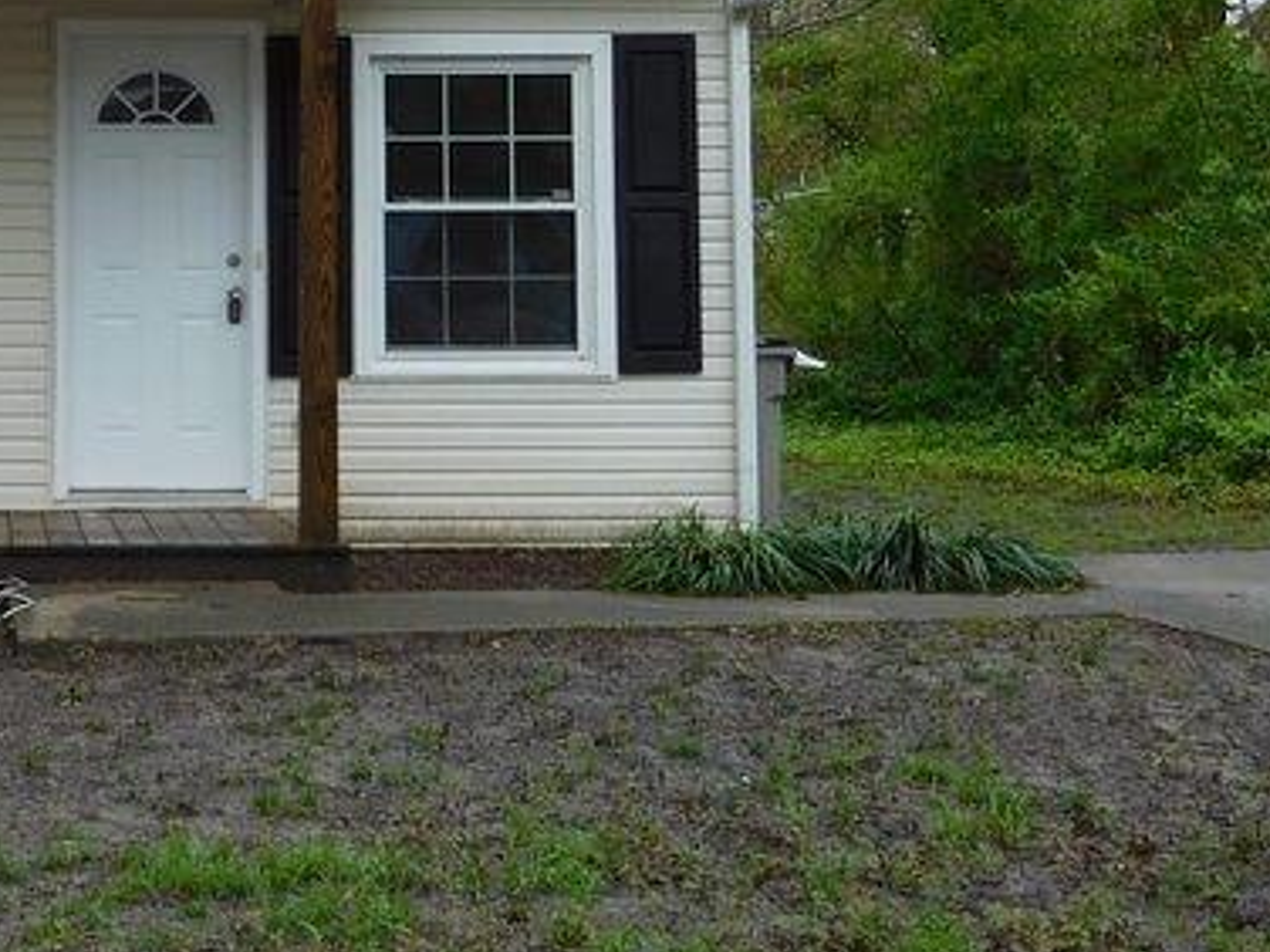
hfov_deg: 26.9
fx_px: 2495
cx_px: -24
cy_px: 159
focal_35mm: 68
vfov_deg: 21.3
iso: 125
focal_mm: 4.5
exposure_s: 1/125
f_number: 3.4
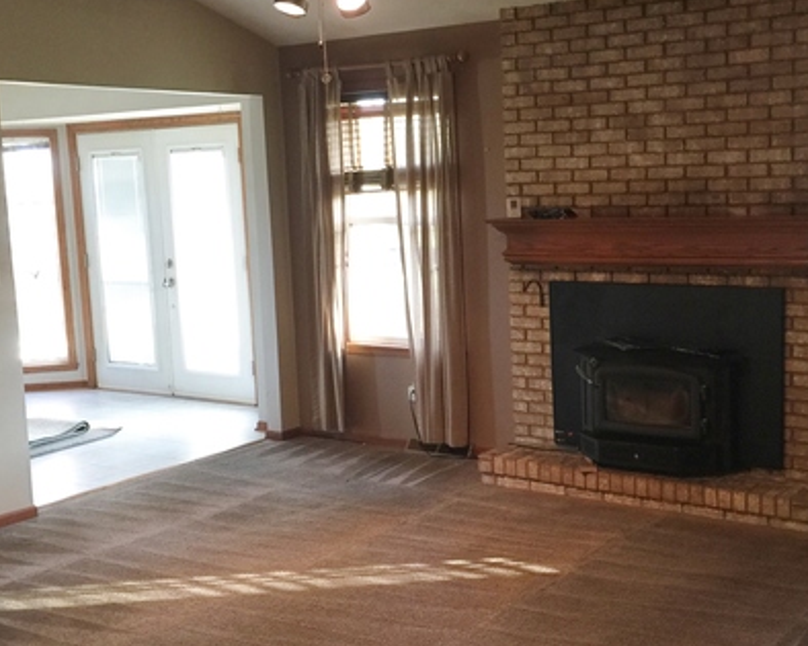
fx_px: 1100
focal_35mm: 46
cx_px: 509
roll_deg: +0.4
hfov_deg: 40.0
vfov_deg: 32.7
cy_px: 322
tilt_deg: -7.7
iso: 80
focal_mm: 4.15
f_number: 2.2
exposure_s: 1/15
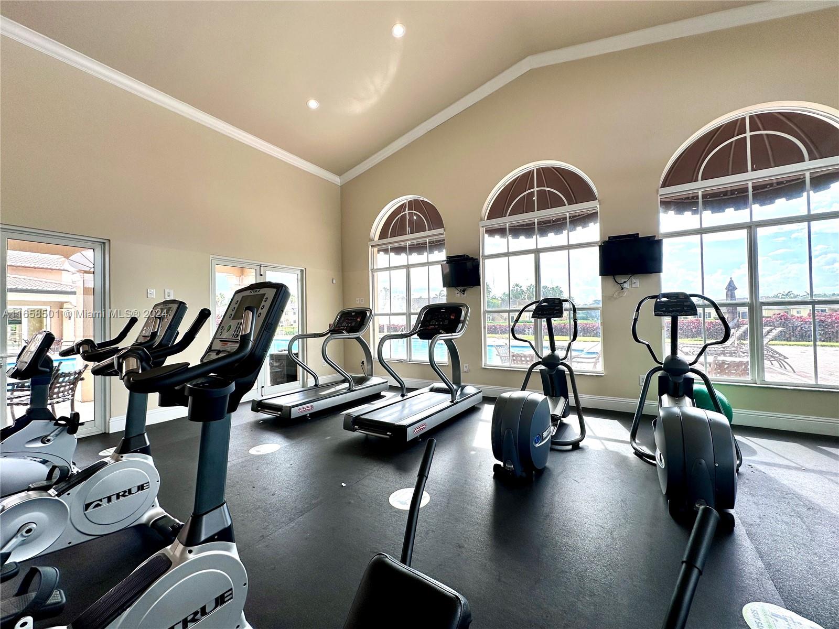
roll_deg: +0.8
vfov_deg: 85.7
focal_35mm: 14
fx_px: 339
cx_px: 420
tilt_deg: +1.6
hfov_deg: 102.1
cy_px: 314
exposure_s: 1/373
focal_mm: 2.22
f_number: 2.2
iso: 40
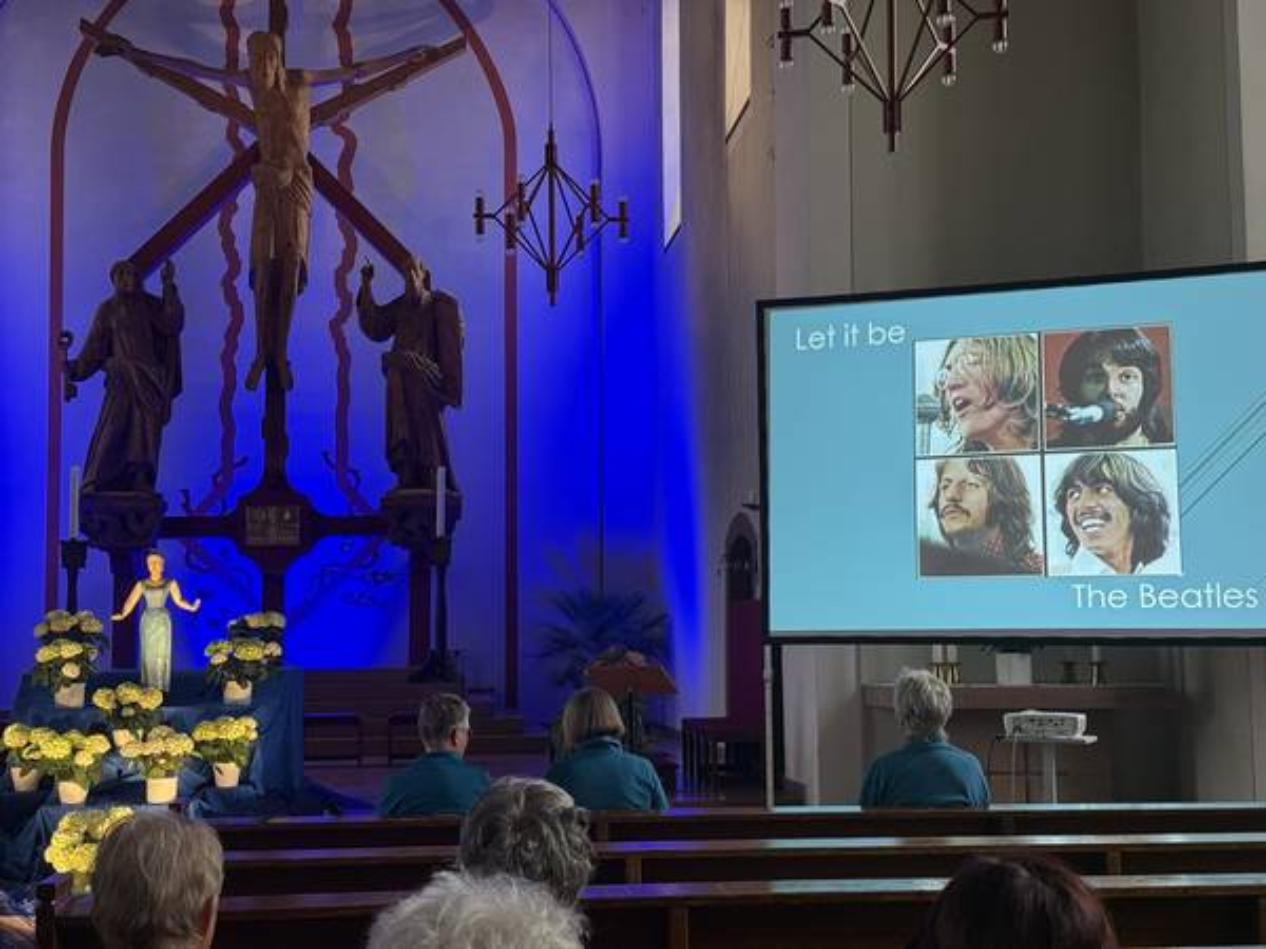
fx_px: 1755
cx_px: 633
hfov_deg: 39.7
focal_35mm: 48
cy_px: 474
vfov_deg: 30.3
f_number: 1.78
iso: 160
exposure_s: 1/60
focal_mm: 6.76
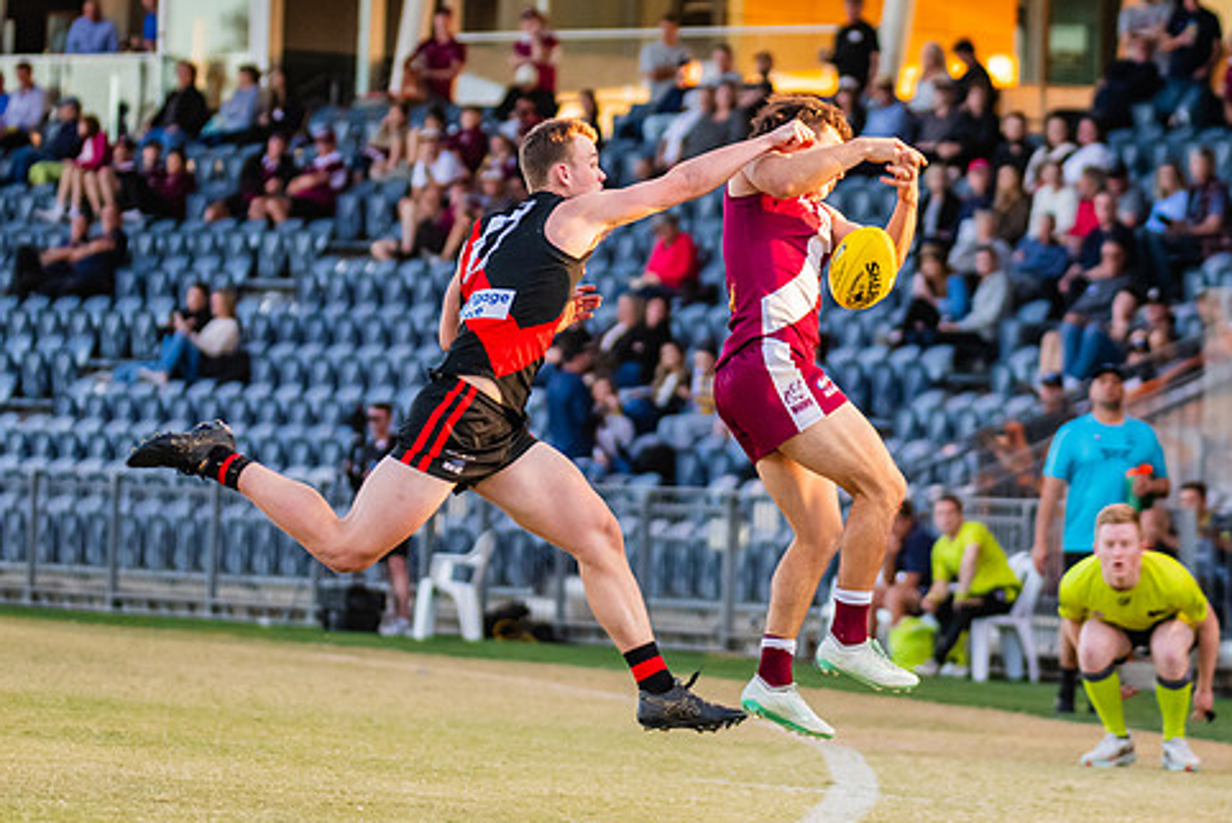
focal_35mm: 283
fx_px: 9690
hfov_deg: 7.3
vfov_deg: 4.9
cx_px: 665
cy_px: 329
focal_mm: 170
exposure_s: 1/1250
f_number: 4
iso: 2200
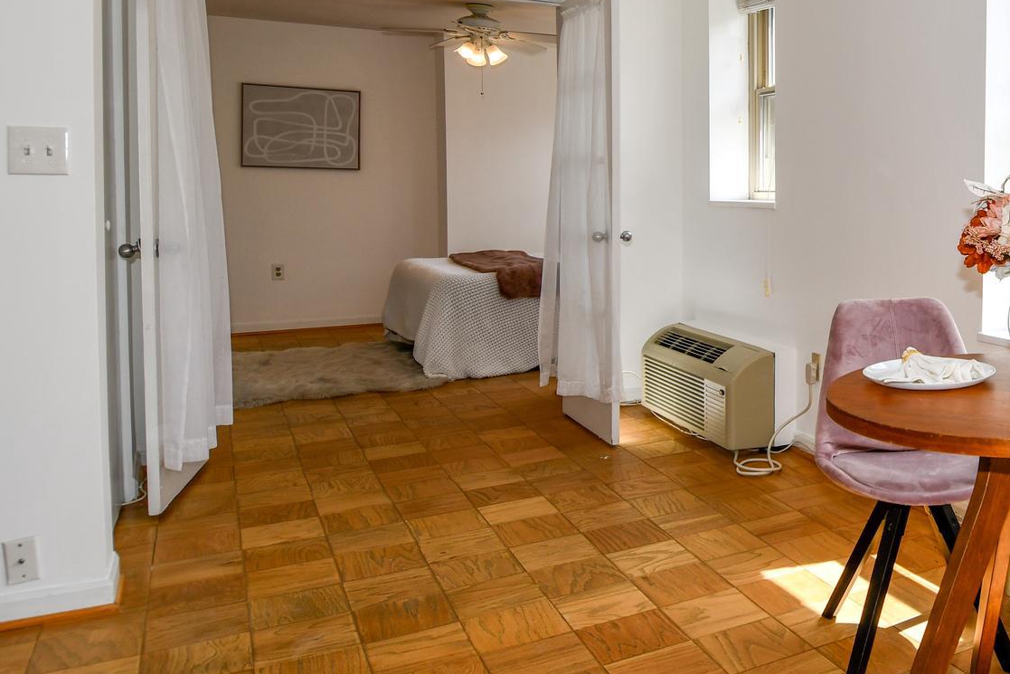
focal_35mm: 33
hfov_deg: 51.9
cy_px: 236
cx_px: 867
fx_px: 926
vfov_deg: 39.6
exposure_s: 1/160
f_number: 6.3
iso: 100
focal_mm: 12
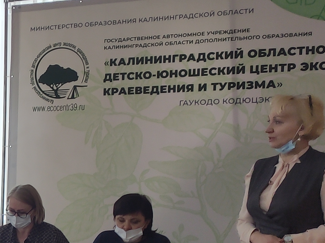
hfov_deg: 17.0
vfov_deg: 13.9
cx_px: -170
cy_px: 262
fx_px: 976
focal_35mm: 104
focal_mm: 4.77
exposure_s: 1/33
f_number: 1.75
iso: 154
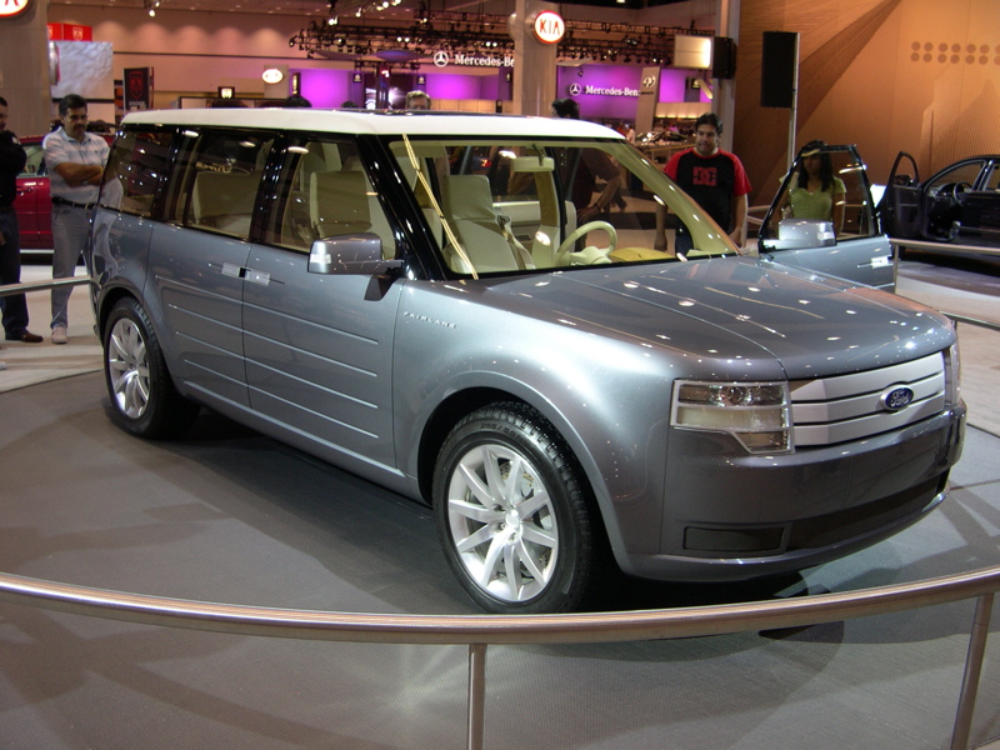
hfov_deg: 49.0
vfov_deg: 37.7
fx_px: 1098
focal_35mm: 38
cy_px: 375
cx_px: 500
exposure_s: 1/47.7
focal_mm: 8
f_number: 2.8
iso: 100
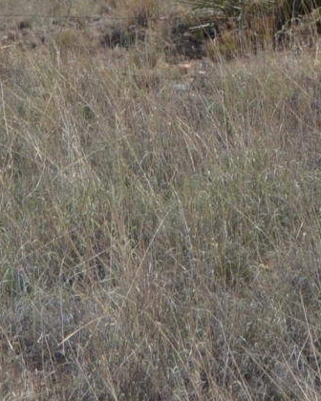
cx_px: 383
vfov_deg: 8.1
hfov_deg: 6.6
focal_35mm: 231
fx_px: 2747
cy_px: -255
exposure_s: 1/1250
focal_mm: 23
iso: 100
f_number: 3.8
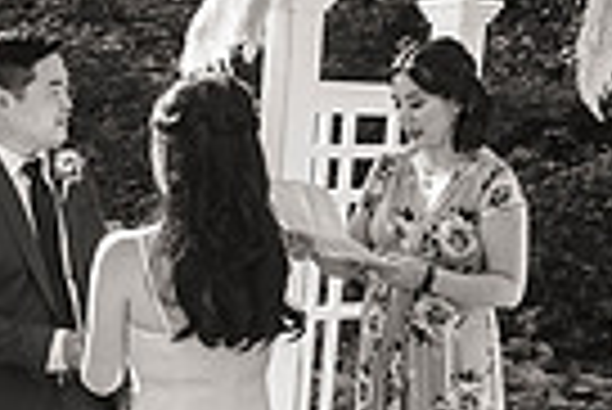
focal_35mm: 85
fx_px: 1447
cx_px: 63
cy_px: 354
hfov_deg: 23.3
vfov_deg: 16.0
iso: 1000
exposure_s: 1/320
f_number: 4
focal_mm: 20
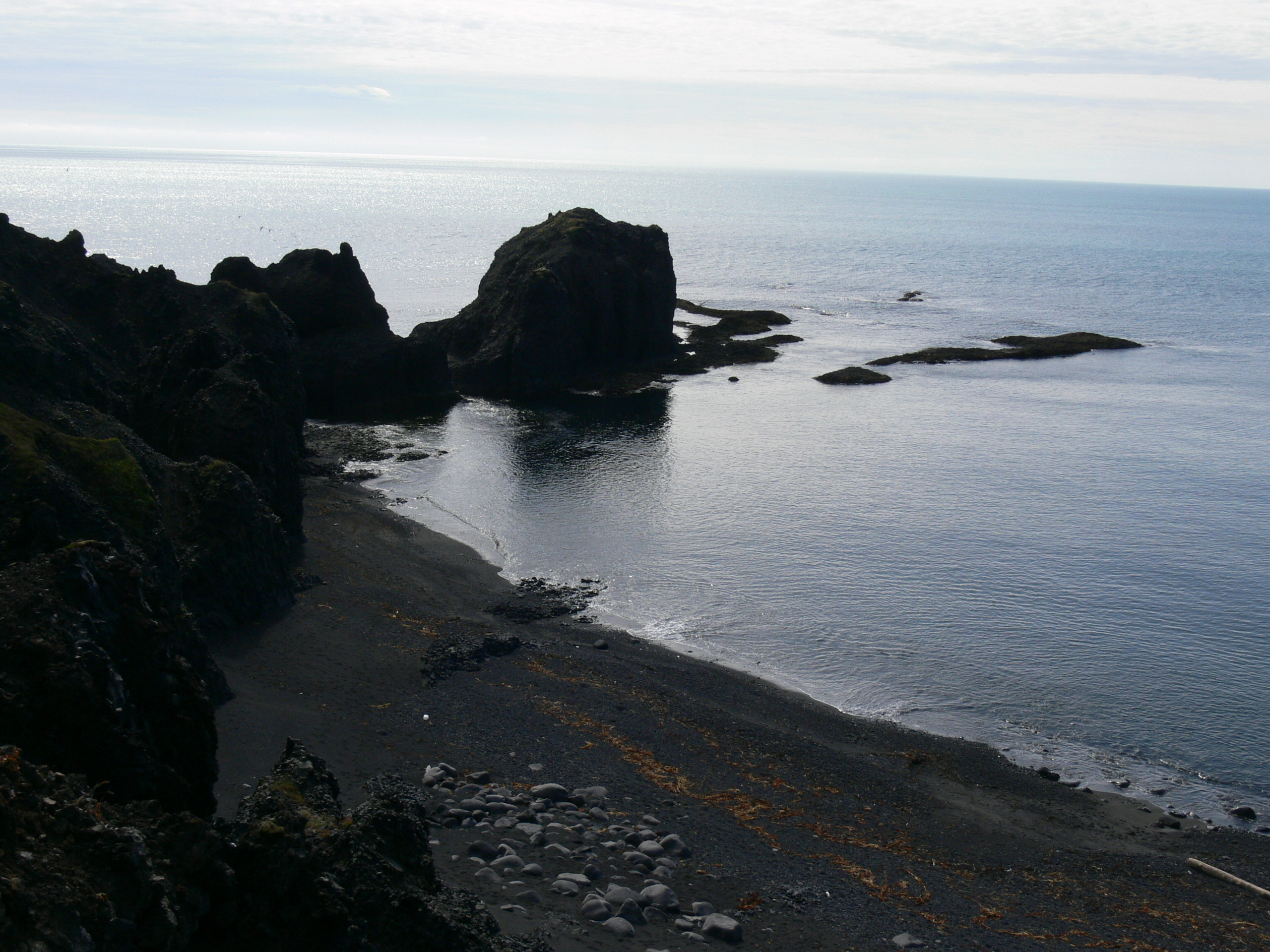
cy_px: 476
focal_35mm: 44
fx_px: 1614
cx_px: 635
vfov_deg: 32.9
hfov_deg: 42.9
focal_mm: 9
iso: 80
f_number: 5.6
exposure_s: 1/500
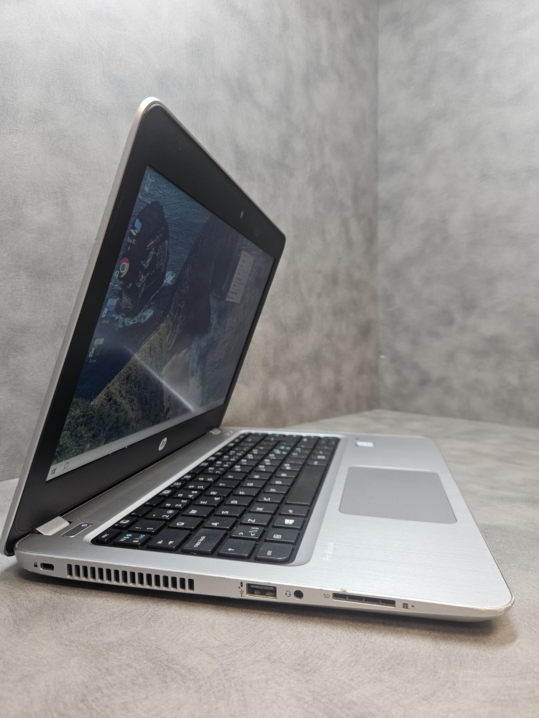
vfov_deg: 73.9
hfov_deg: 58.9
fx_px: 478
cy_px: 359
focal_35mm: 23
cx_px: 270
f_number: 1.8
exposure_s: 1/100
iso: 160
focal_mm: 5.4
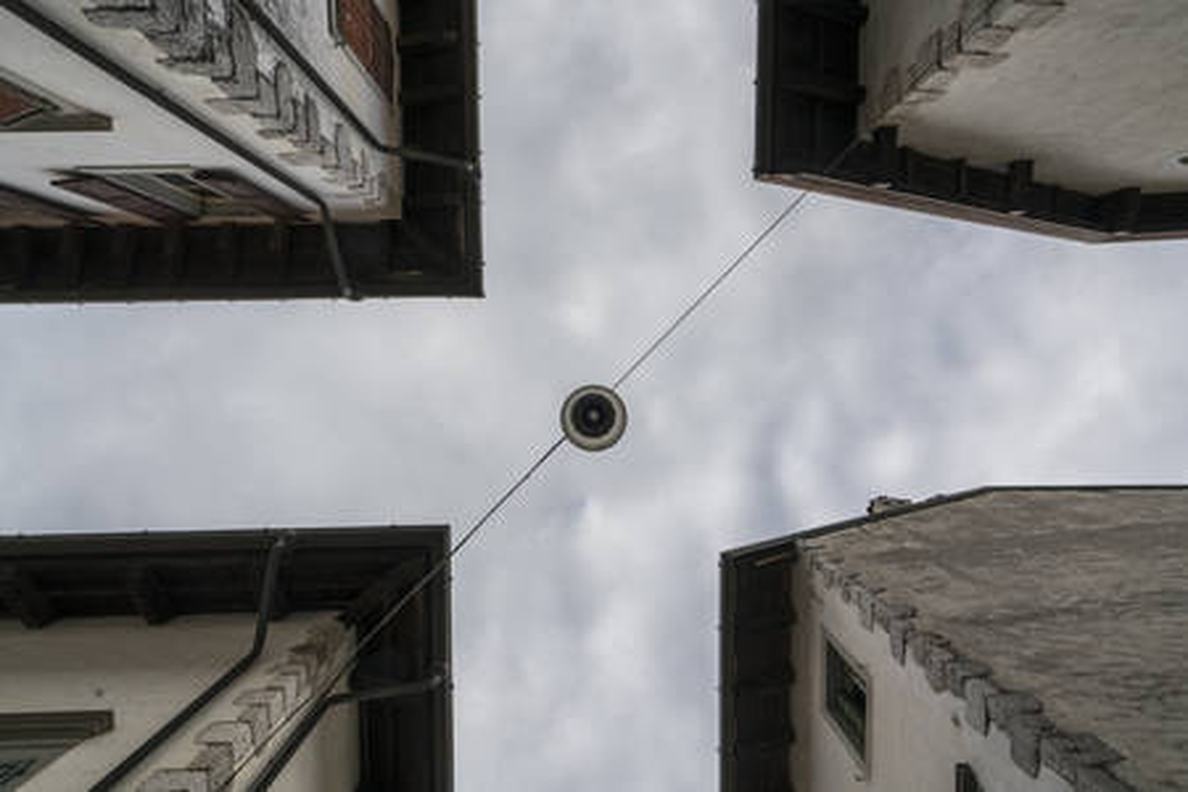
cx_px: 594
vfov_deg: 73.7
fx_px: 528
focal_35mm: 16
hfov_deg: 96.7
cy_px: 396
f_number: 11
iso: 200
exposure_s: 1/200
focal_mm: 16
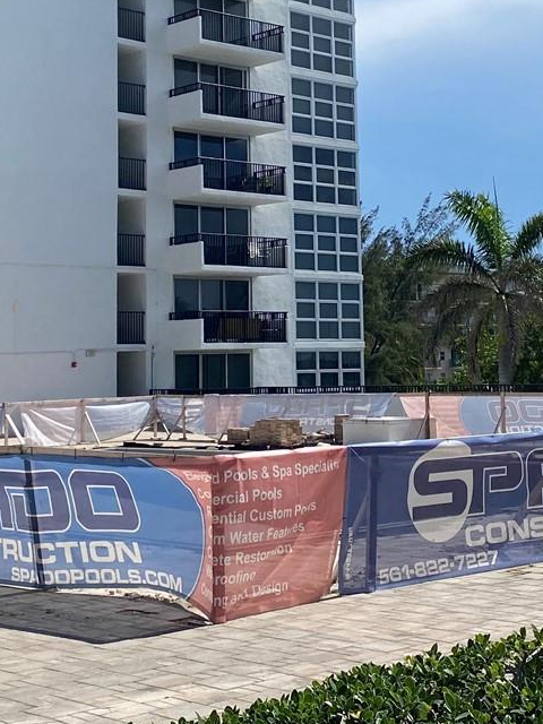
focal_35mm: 65
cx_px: 337
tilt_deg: +10.4
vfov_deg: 29.3
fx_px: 1359
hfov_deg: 22.5
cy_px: 176
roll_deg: +2.5
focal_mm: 4.25
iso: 32
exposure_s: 1/4444
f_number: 1.8
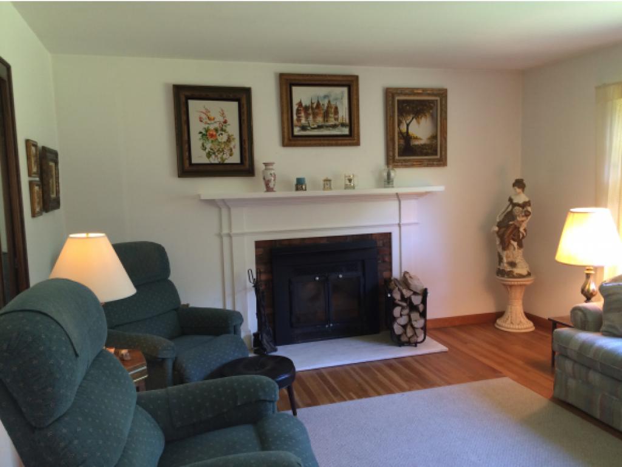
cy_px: 234
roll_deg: +2.0
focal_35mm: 29
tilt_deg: -6.3
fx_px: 521
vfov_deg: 48.3
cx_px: 311
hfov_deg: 61.6
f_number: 2.2
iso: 80
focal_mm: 4.15
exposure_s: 1/30
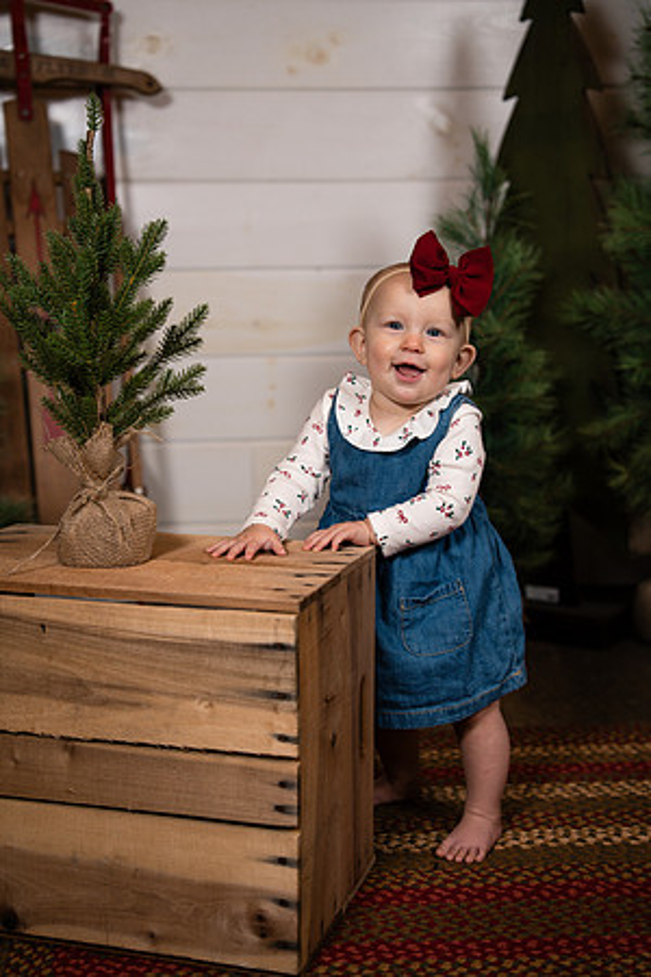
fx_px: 1356
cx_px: 326
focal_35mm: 50
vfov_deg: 39.6
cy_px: 488
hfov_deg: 27.0
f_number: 2.8
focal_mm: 50
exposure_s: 1/250
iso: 200
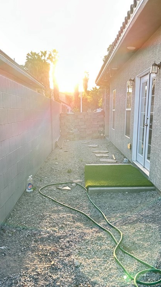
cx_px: 96
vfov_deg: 54.7
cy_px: 178
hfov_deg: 32.7
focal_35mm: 36
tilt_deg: -12.1
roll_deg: -1.8
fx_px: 273
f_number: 1.78
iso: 80
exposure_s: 1/176
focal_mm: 6.86
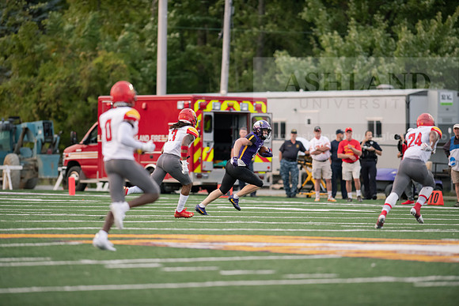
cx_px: 230
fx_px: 3826
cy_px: 153
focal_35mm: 300
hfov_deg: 6.9
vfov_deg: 4.6
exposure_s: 1/800
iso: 2000
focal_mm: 300
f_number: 2.8
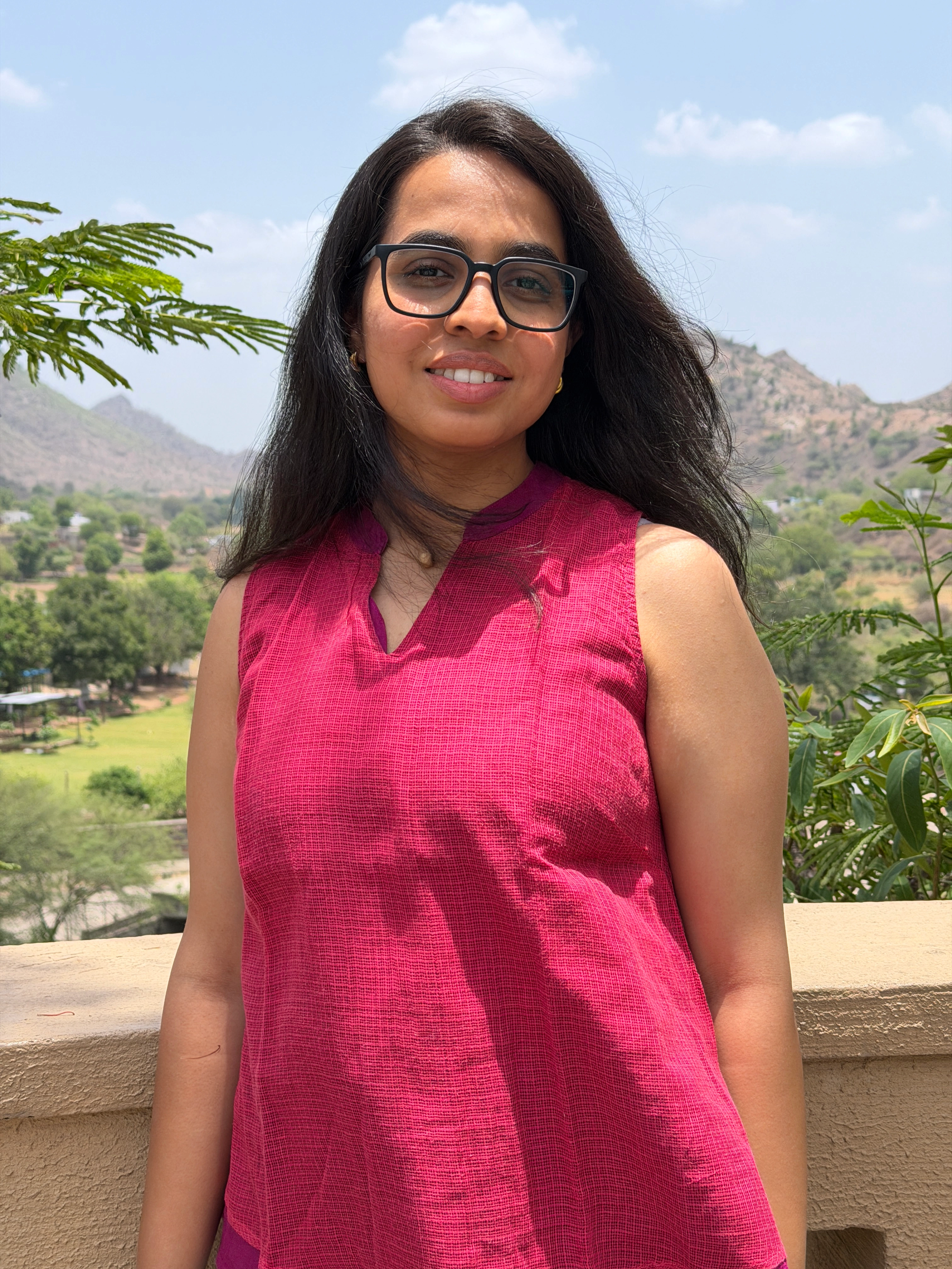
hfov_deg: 30.3
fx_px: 1760
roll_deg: -0.2
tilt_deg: -4.0
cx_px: 476
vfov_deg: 39.7
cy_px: 634
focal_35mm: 48
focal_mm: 6.76
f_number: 1.78
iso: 80
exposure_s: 1/2577
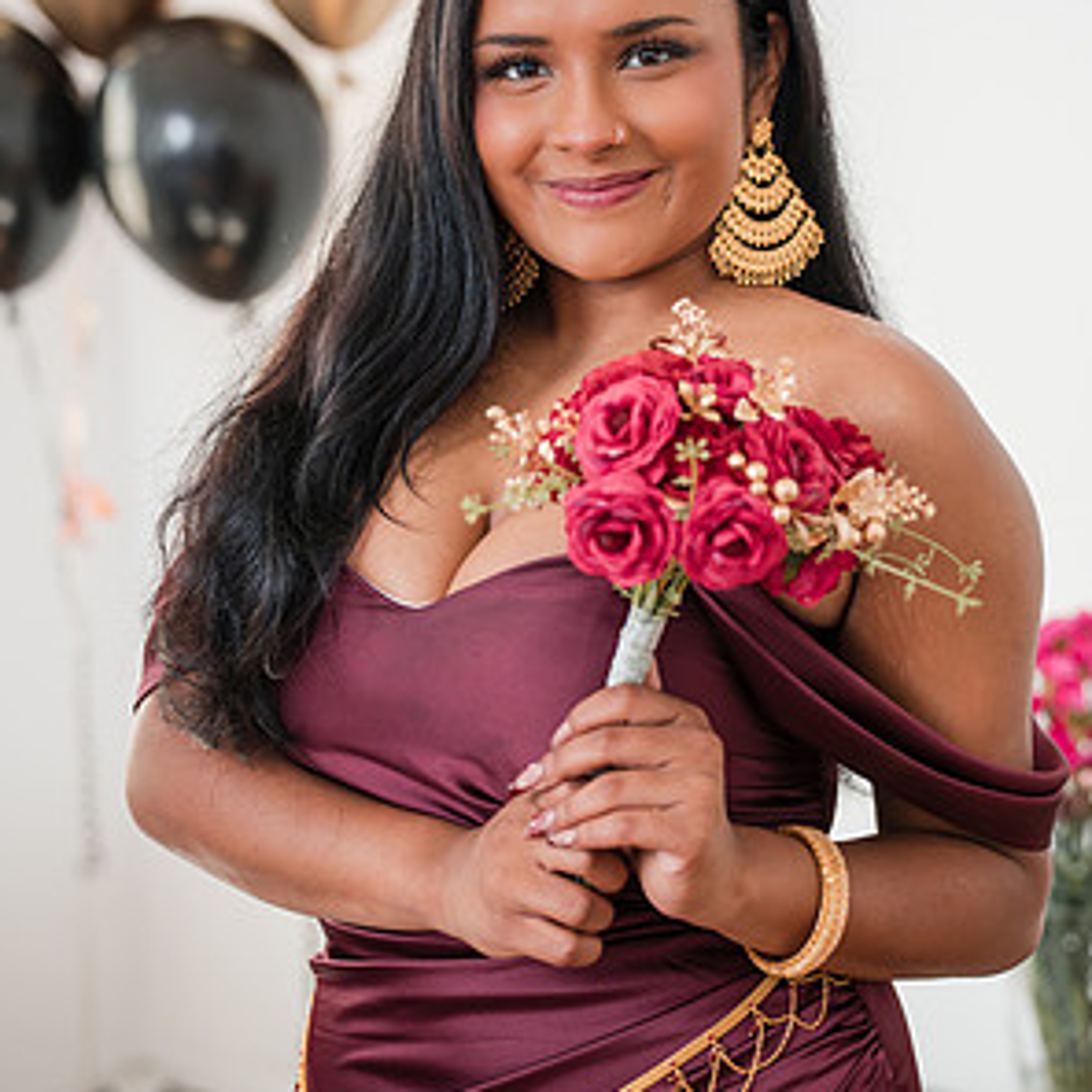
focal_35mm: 88
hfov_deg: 19.7
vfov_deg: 19.7
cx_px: 546
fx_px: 3141
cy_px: 457
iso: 1000
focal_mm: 68
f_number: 3.2
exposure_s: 1/250
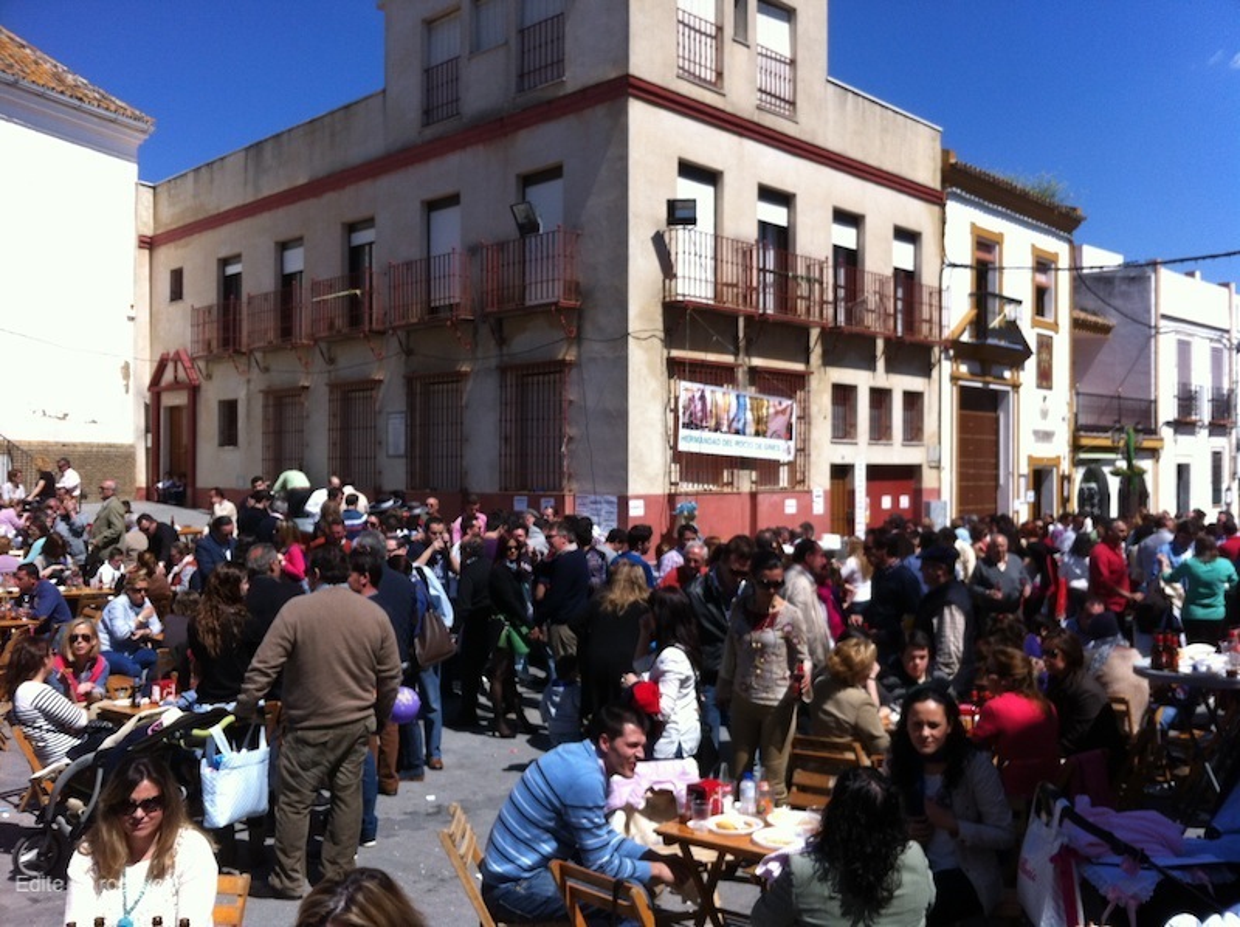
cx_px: 620
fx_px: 1252
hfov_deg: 52.7
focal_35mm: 35
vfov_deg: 40.6
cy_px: 464
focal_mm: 3.85
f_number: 2.8
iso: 80
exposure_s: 1/1436
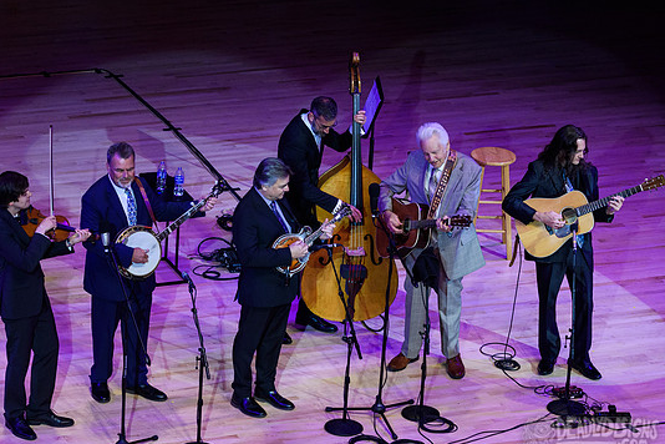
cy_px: 219
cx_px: 309
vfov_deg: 6.8
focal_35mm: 201
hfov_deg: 10.2
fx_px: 3713
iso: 2500
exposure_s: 1/640
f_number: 5.3
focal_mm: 185
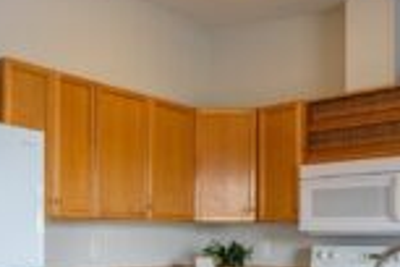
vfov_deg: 27.9
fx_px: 522
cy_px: 226
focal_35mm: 47
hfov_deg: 40.4
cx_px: 89
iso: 160
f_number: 8
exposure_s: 1/30
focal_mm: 18
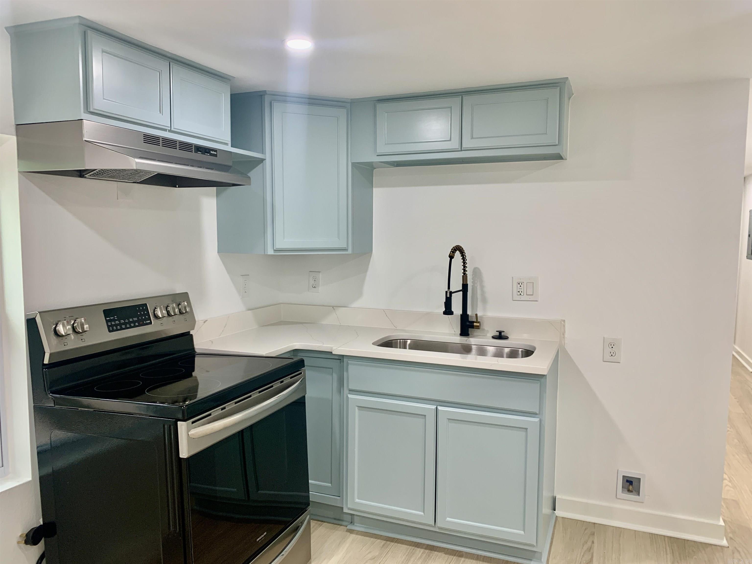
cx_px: 376
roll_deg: -1.2
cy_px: 282
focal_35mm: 26
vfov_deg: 53.1
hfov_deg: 67.3
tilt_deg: -5.5
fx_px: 565
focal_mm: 4.25
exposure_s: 1/60
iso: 80
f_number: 1.8
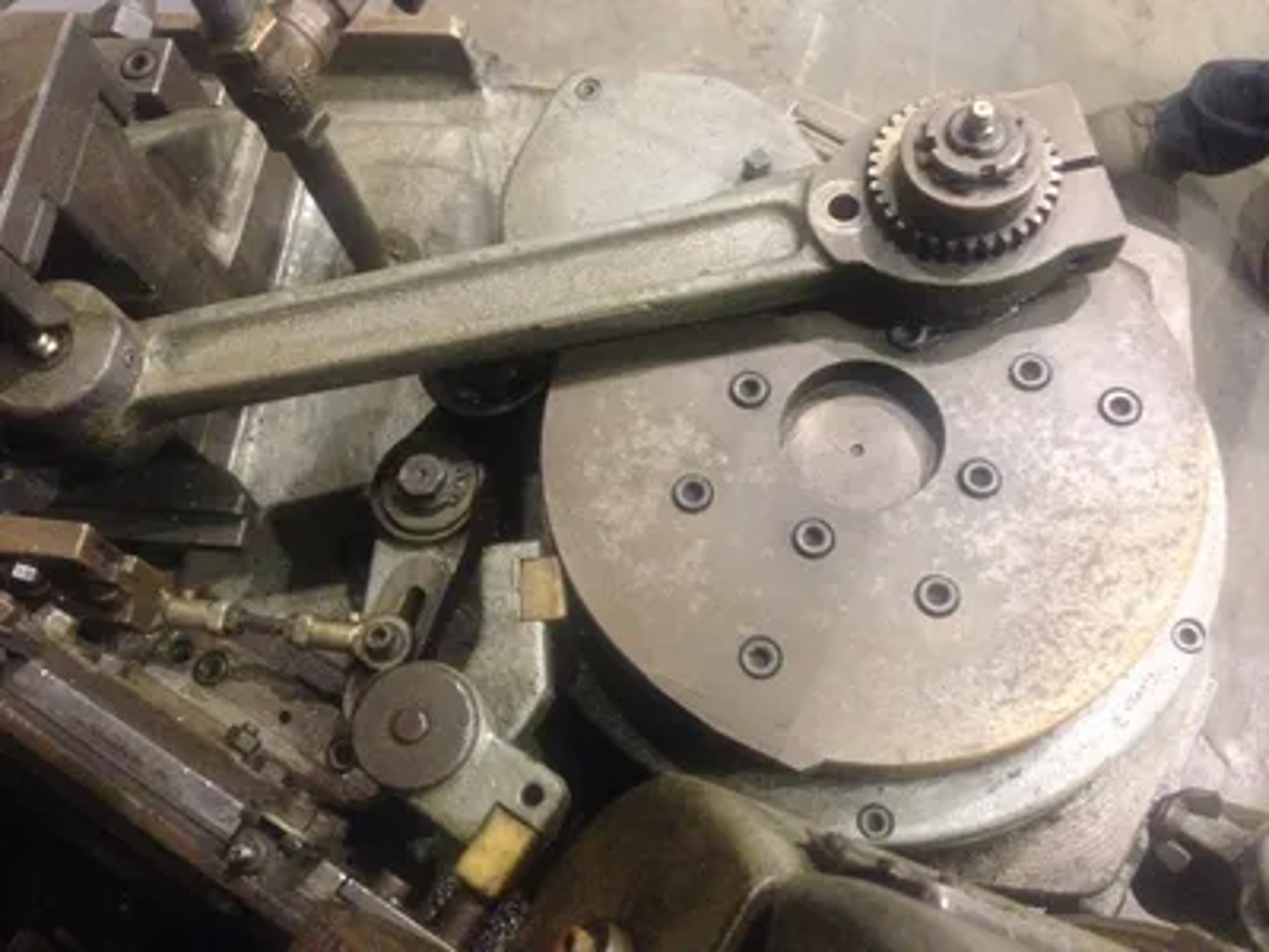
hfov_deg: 55.4
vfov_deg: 42.9
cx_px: 634
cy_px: 476
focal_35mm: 33
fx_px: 1210
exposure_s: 1/15
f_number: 2.4
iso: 800
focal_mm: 4.12
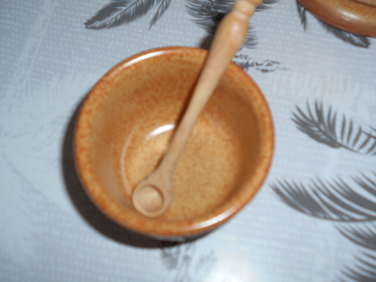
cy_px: 141
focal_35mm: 39
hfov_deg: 47.9
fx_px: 424
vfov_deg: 36.8
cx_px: 188
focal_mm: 6.7
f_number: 3.9
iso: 80
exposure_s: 1/30
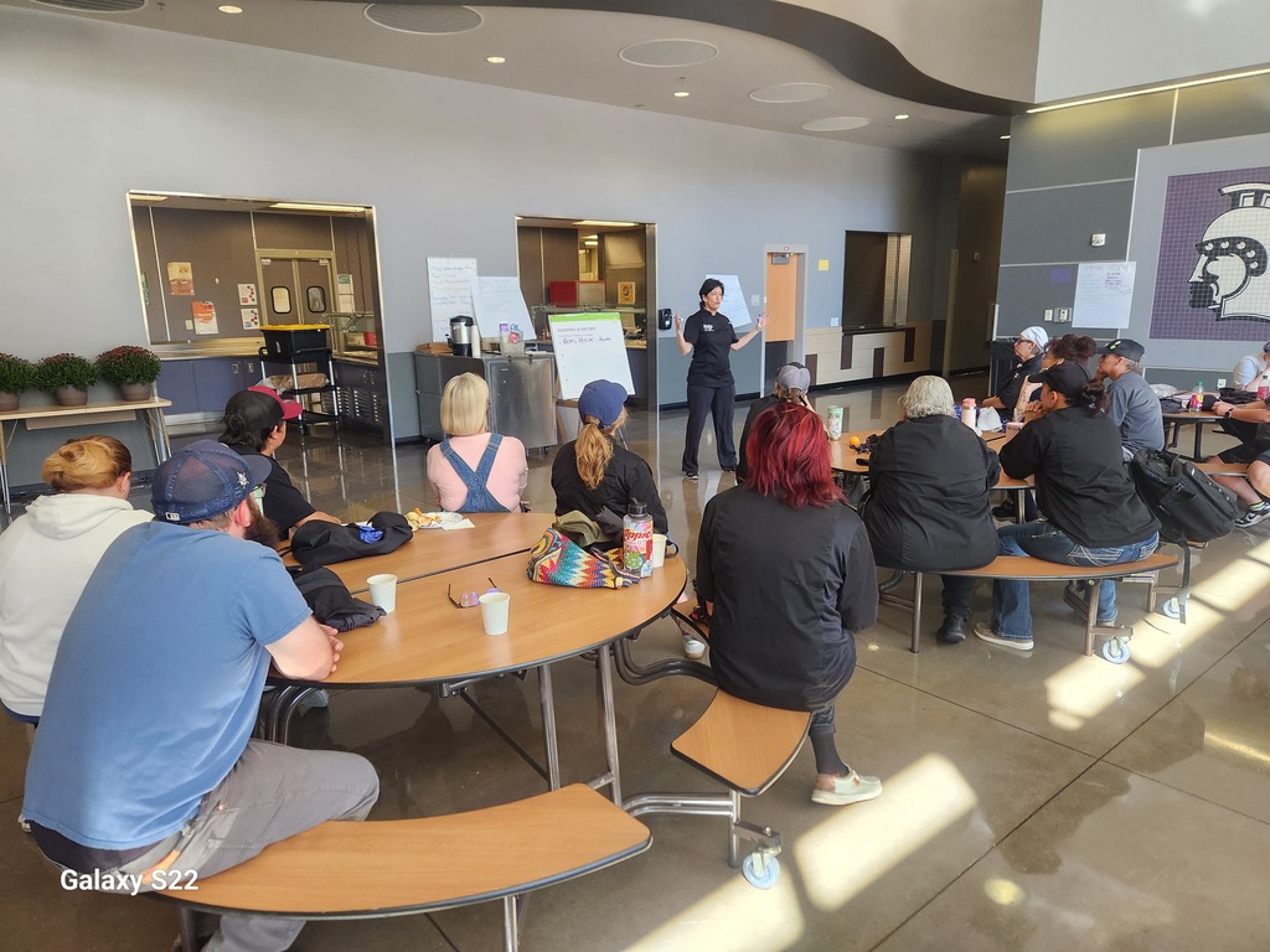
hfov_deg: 73.9
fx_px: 844
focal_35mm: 23
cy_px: 476
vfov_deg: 58.9
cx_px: 635
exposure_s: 1/180
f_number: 1.8
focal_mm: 5.4
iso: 250
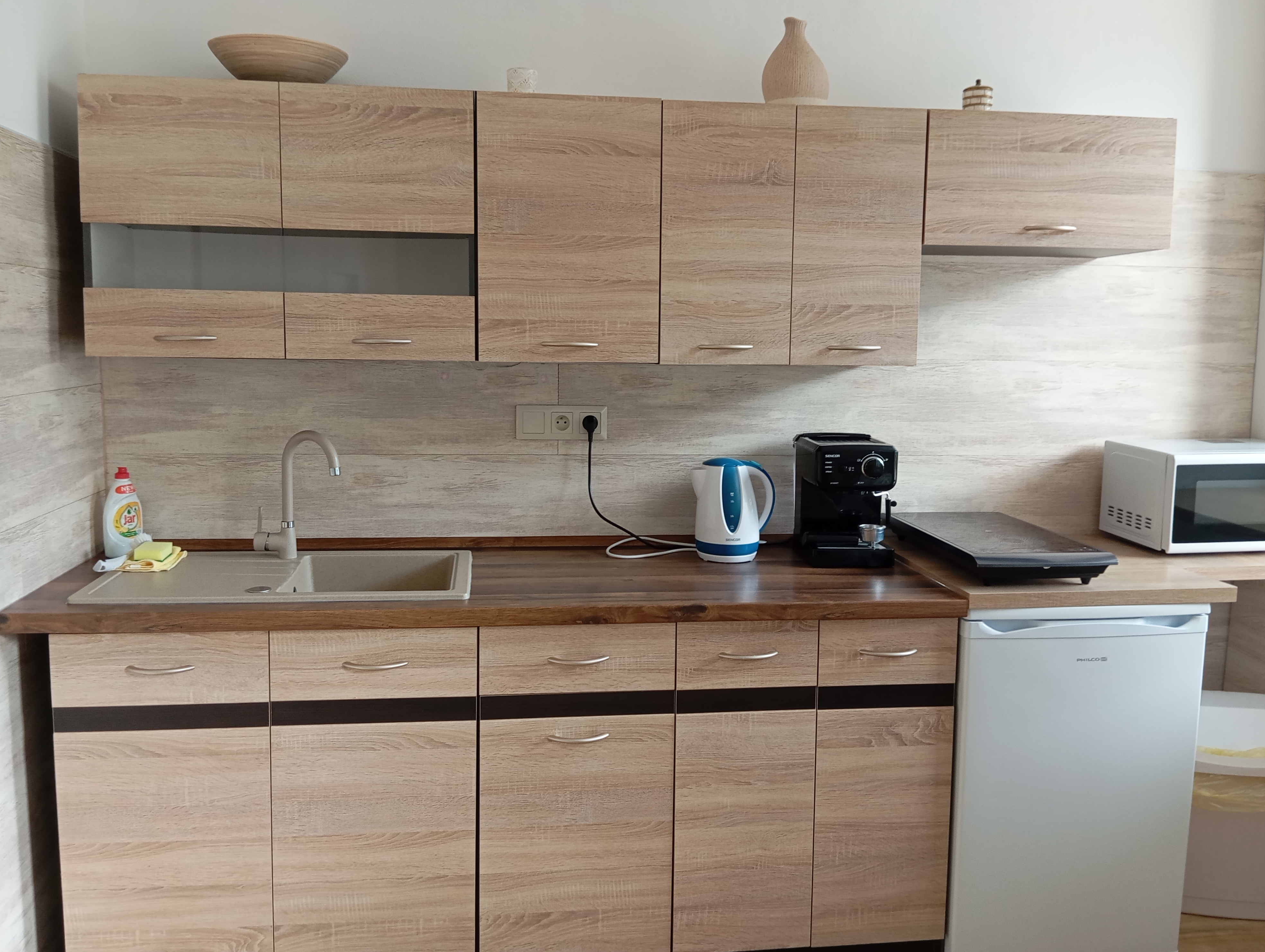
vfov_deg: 48.3
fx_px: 1061
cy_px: 460
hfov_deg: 61.6
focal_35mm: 29
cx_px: 624
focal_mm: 4.22
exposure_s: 1/50
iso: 774
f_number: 1.8
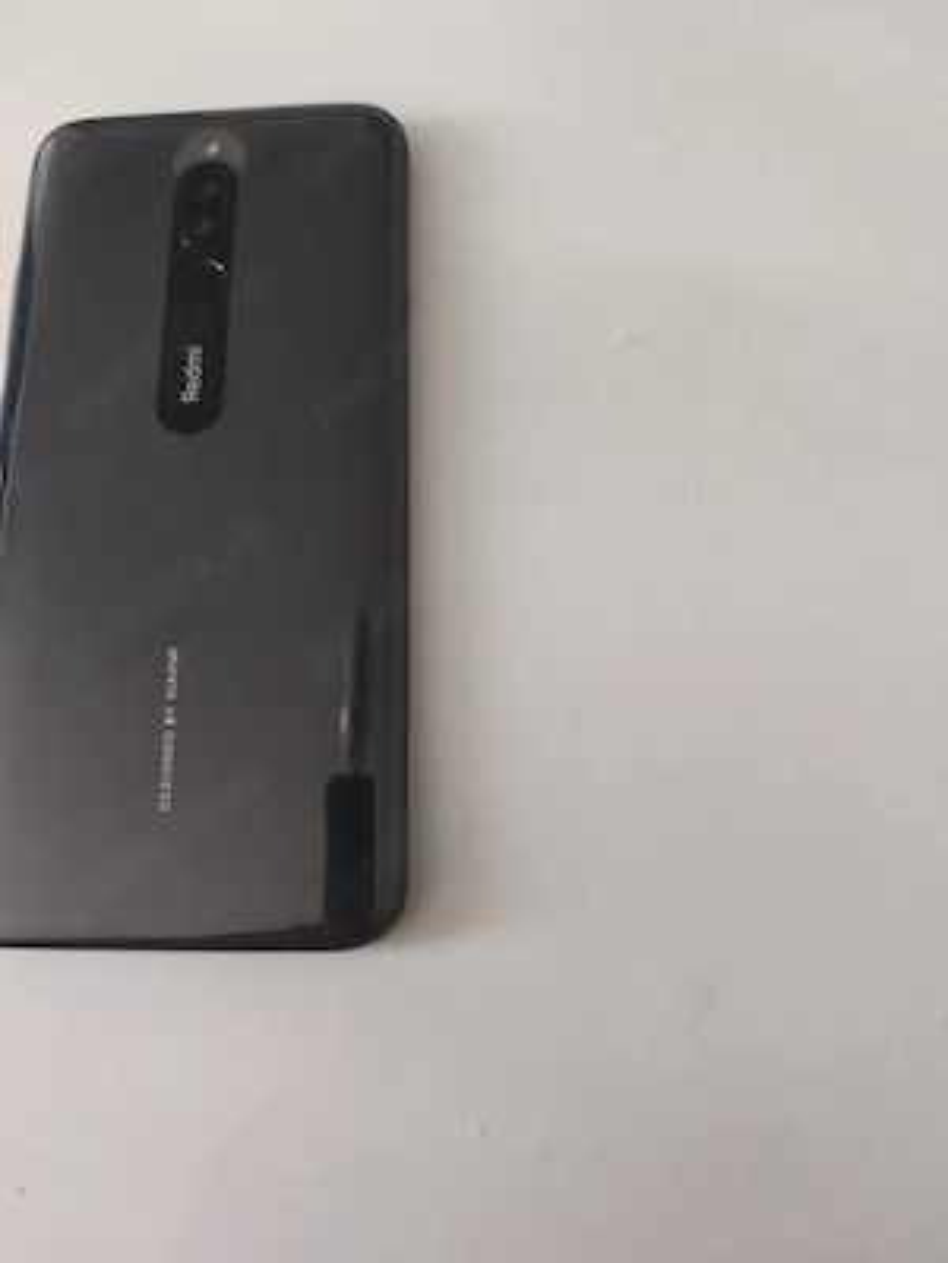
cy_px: 632
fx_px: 840
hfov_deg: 58.9
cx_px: 474
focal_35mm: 23
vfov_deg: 73.9
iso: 800
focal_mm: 6.18
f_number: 1.65
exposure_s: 1/50.3
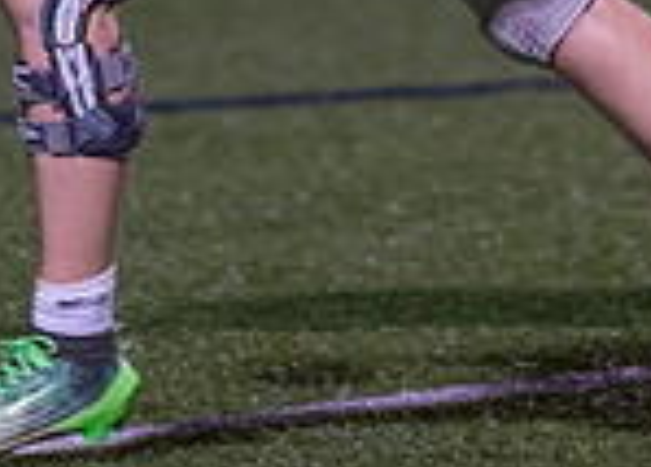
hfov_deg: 2.0
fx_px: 18615
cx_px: 253
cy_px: -469
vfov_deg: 1.4
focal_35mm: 1005
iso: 2500
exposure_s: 1/1000
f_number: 2.8
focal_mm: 200
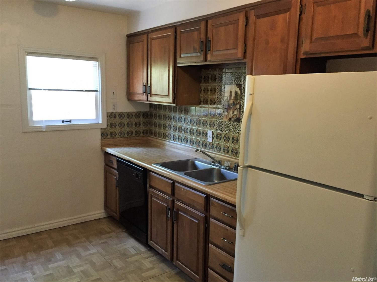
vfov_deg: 48.2
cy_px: 141
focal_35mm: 29
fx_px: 316
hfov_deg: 61.7
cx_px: 188
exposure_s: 1/30
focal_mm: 4.15
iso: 200
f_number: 2.2
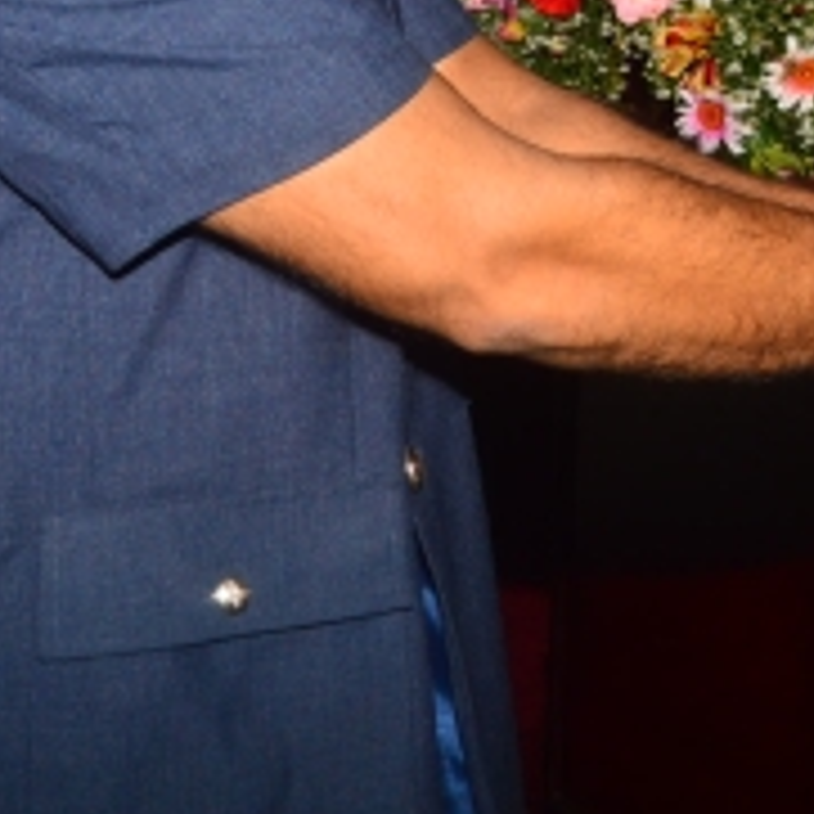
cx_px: 1165
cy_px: -137
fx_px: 3937
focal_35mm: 148
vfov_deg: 11.6
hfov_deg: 11.4
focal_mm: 30
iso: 200
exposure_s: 1/200
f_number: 7.1
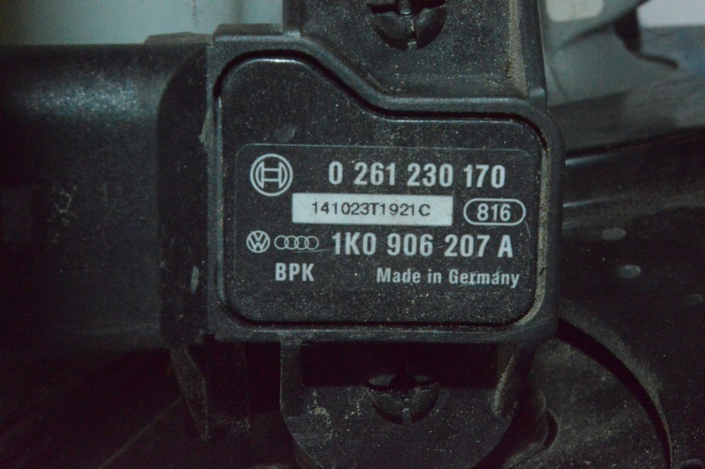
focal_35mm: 82
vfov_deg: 16.5
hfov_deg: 24.6
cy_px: 234
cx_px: 352
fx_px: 1614
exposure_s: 1/100
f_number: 36
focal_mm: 55
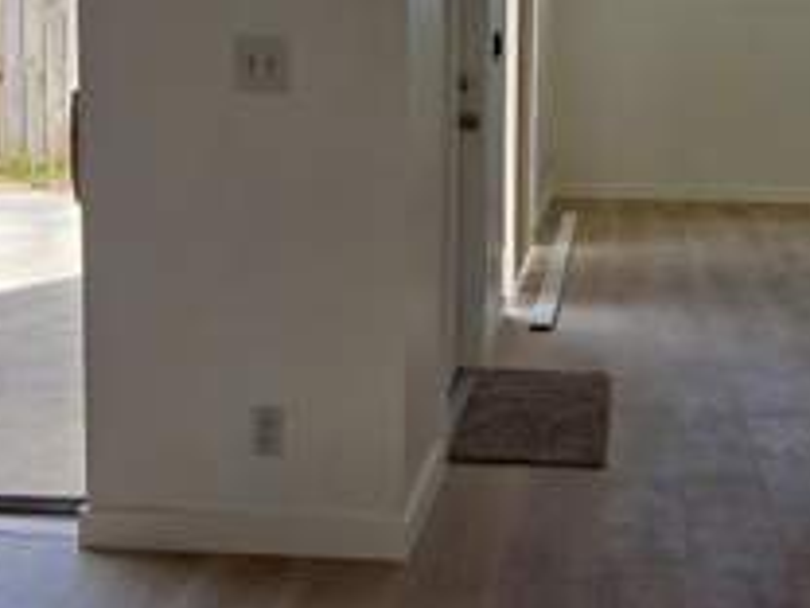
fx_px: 1240
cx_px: 530
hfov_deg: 35.9
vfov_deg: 27.0
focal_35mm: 53
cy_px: 131
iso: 80
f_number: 1.8
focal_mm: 5.4
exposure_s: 1/1429
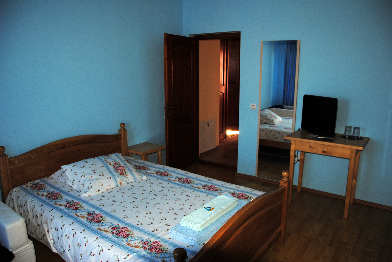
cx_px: 196
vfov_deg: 48.0
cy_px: 131
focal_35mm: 27
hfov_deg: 67.3
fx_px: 294
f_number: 3.5
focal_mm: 18
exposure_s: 1/60
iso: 200
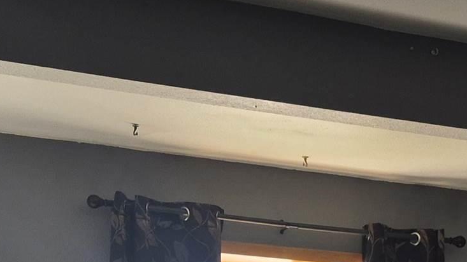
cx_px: 450
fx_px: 1300
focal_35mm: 105
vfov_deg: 10.8
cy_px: 474
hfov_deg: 19.8
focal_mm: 5.4
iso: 80
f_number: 1.8
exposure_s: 1/180
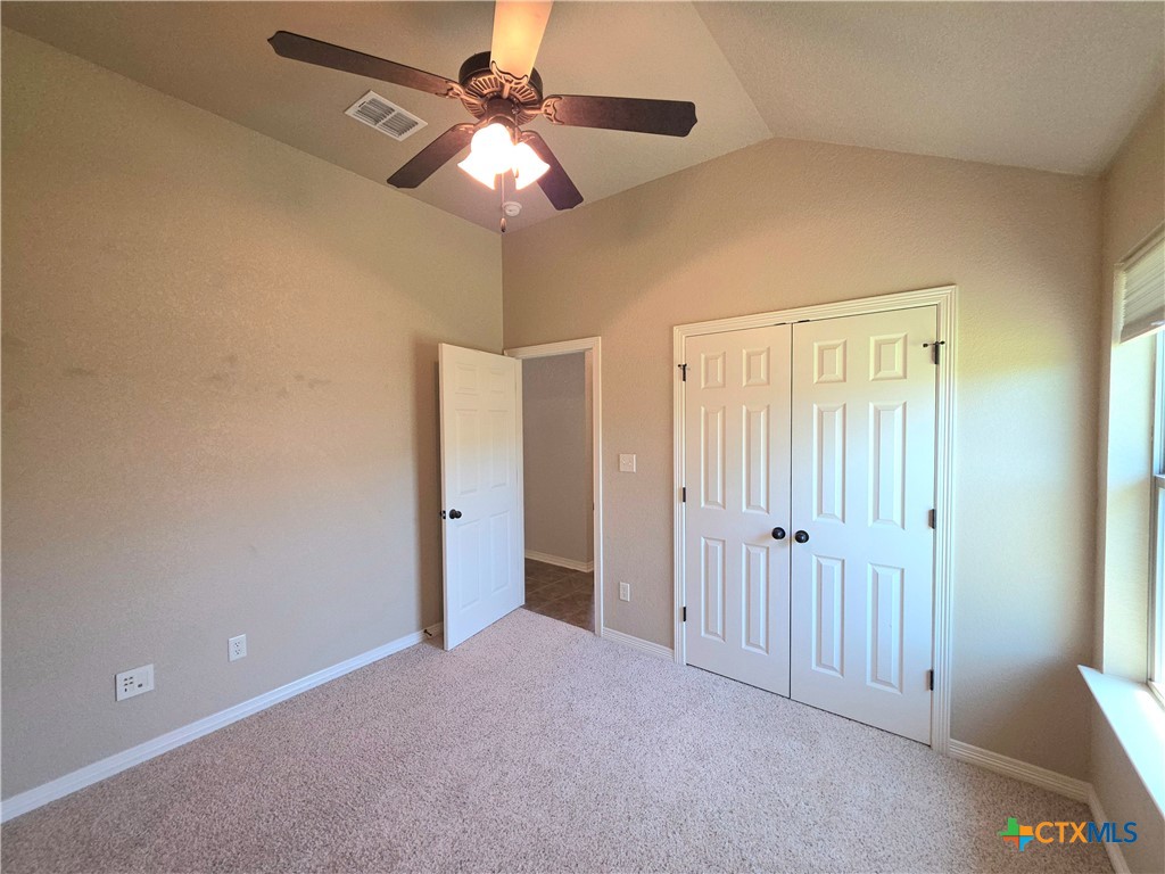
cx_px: 582
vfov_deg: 89.9
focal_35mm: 13
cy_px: 437
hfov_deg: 106.2
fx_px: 438
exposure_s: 1/60.2
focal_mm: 2.2
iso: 100
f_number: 1.9
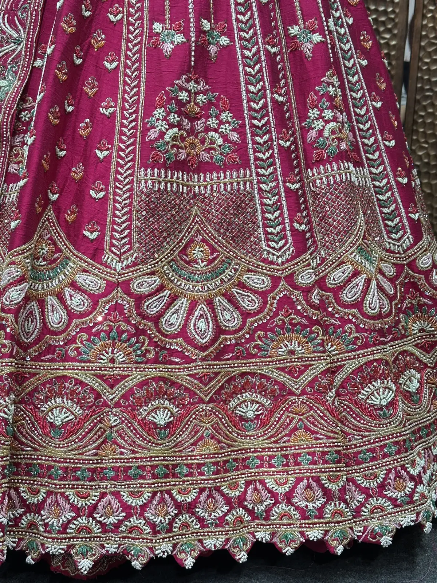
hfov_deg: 30.3
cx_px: 218
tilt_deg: -12.7
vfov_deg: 39.7
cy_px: 292
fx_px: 808
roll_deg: -3.3
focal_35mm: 48
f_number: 1.78
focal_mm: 6.86
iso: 80
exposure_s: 1/100
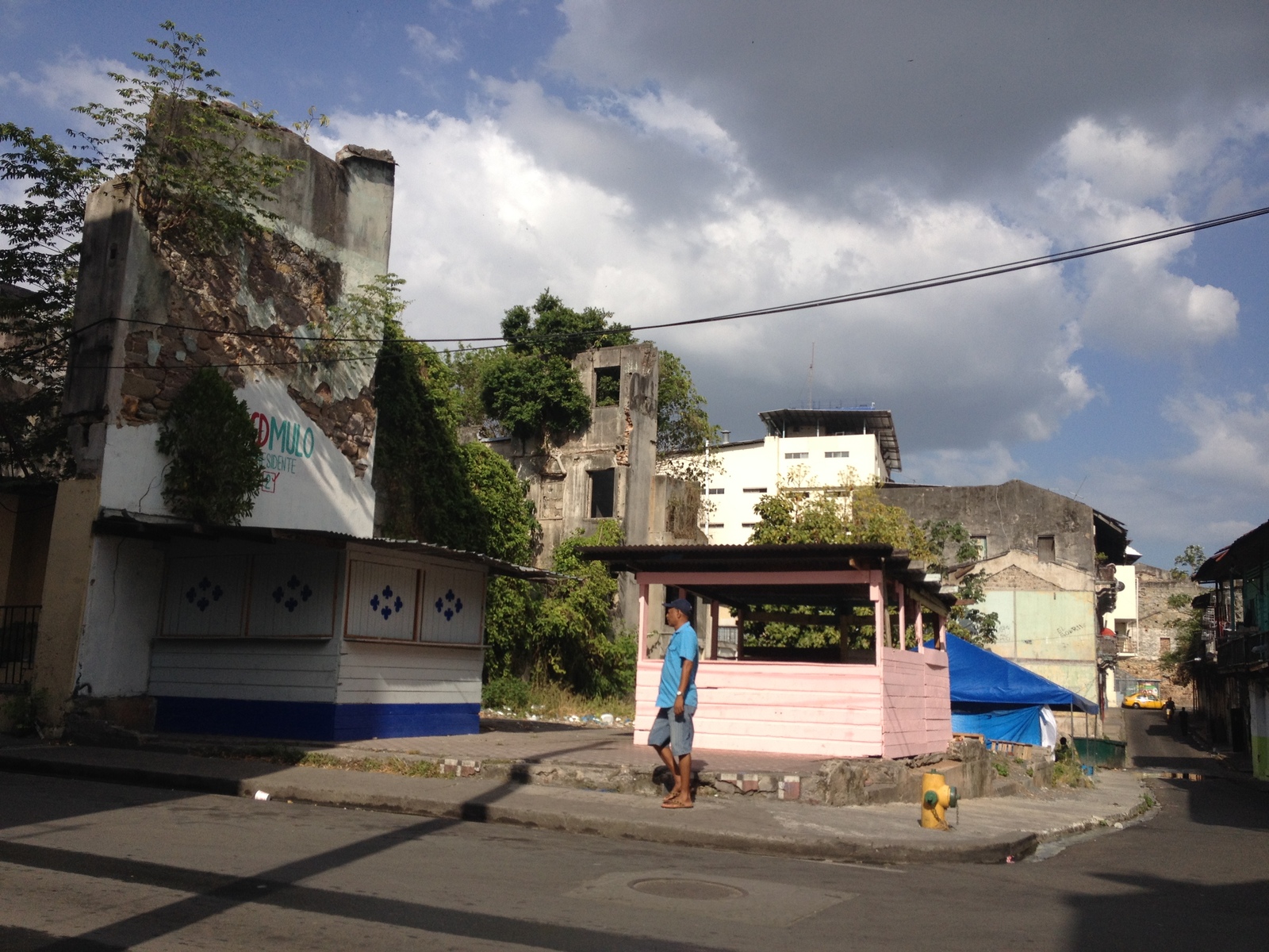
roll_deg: -4.1
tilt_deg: +7.4
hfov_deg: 52.6
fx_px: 1283
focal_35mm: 35
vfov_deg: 40.7
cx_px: 634
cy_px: 476
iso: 50
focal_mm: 4.28
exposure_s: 1/2404
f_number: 2.4
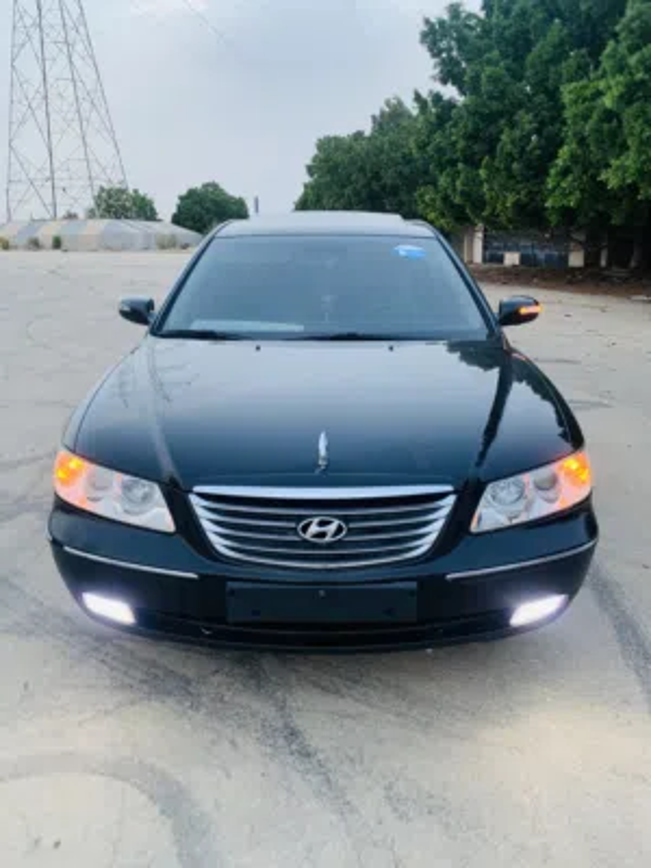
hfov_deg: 53.1
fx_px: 652
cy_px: 434
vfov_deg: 67.3
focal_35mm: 26
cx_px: 326
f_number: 1.8
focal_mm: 4.25
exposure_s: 1/81
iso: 100
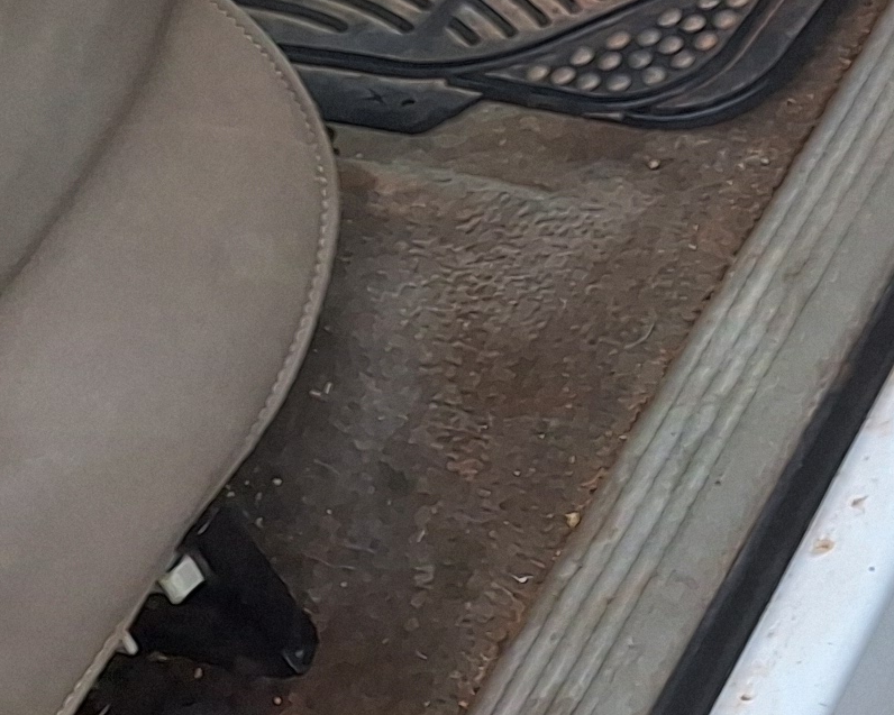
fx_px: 3043
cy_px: -978
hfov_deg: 13.0
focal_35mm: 115
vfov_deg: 11.3
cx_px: 2090
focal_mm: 5.54
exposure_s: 1/257
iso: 40
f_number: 1.8
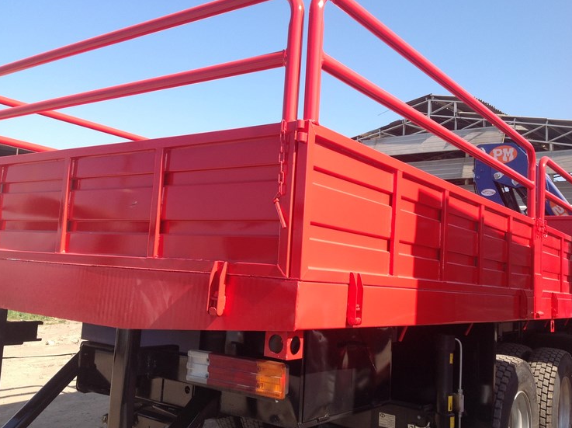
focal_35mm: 38
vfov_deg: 37.6
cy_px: 200
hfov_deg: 49.0
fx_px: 627
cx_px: 281
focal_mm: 4.28
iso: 50
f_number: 2.4
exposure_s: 1/796
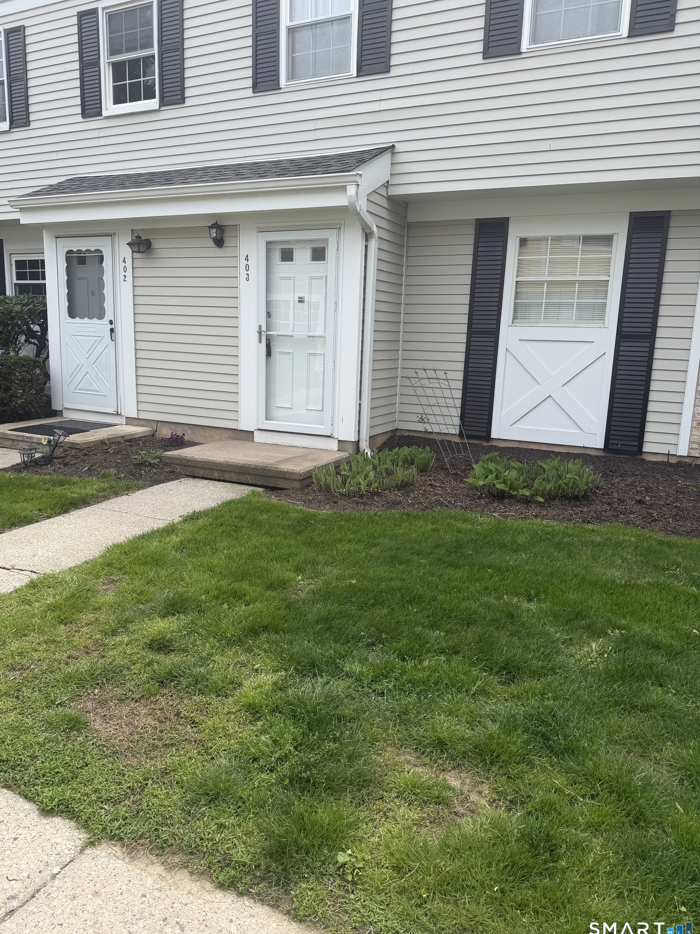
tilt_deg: -11.0
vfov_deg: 69.4
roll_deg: -1.8
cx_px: 337
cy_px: 459
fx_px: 674
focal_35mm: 25
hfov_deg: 54.9
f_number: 1.78
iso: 80
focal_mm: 6.76
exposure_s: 1/2110
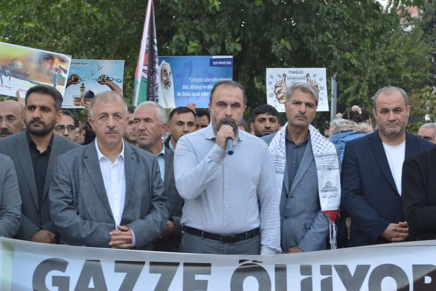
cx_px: 218
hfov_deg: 24.6
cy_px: 146
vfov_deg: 16.5
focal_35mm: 82
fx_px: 999
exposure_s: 1/25
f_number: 5.6
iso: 400
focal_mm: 55
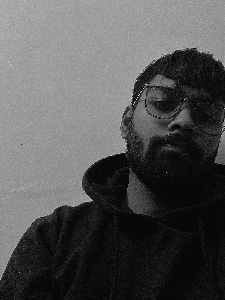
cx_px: 112
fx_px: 260
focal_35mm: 30
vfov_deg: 60.0
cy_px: 150
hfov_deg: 46.8
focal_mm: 2.71
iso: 640
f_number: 2.2
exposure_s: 1/25
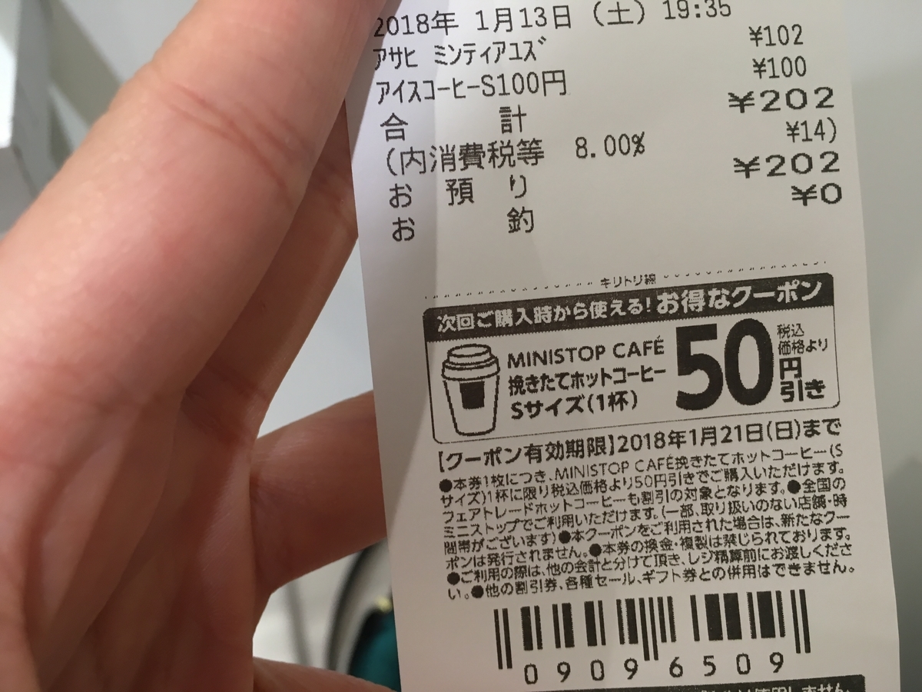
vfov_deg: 48.2
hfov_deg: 61.7
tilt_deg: -47.7
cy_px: 346
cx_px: 461
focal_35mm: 29
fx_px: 772
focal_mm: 4.15
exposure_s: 1/30
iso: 64
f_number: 2.2
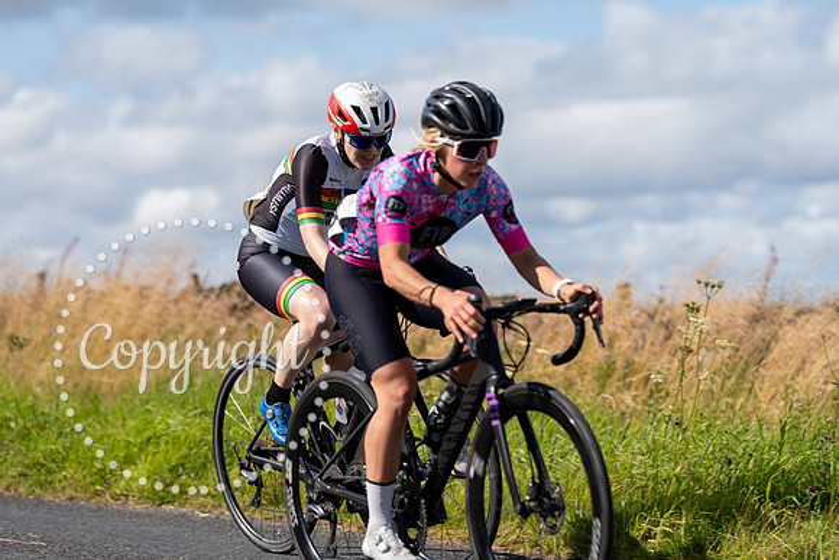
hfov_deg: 17.5
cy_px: 280
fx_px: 2727
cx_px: 420
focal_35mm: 117
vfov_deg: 11.7
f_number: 3.5
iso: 100
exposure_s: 1/800
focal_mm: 117
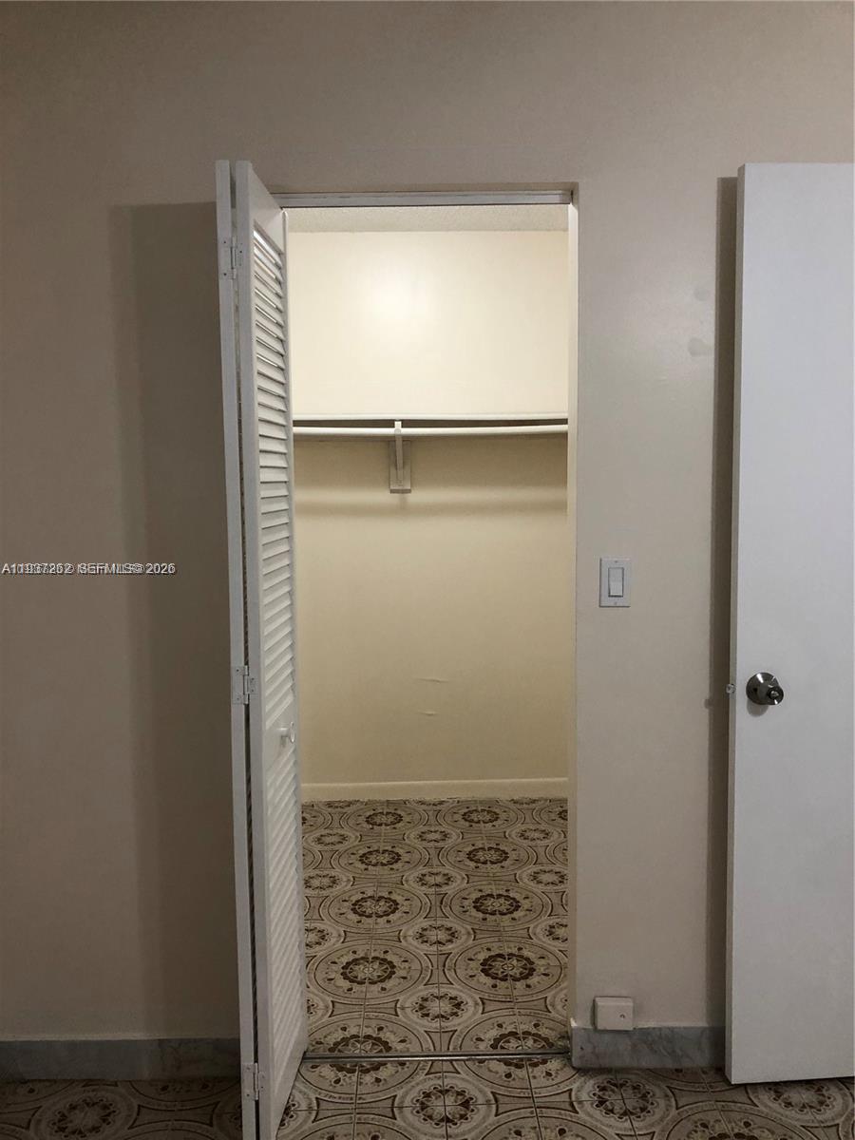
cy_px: 570
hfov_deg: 49.7
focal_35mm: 28
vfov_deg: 63.4
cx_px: 428
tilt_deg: -0.9
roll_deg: -1.4
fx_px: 922
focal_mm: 3.99
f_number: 1.8
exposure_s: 1/30
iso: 32
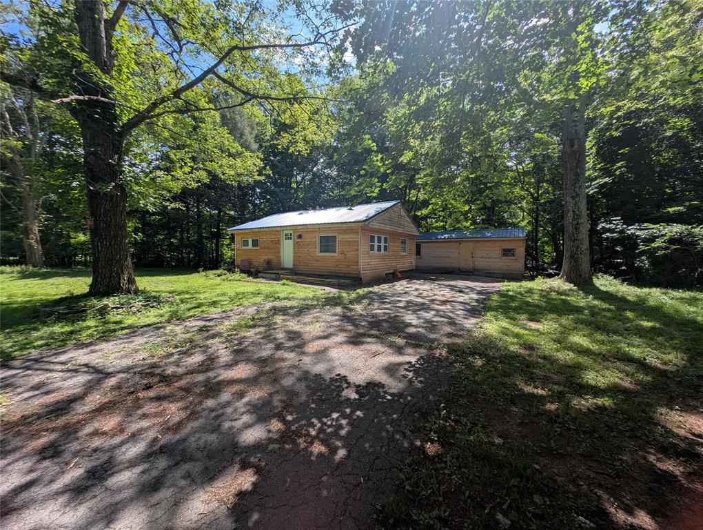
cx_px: 352
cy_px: 265
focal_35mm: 12
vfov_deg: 94.6
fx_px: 244
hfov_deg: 110.5
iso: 37
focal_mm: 2.23
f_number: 1.95
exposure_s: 1/620
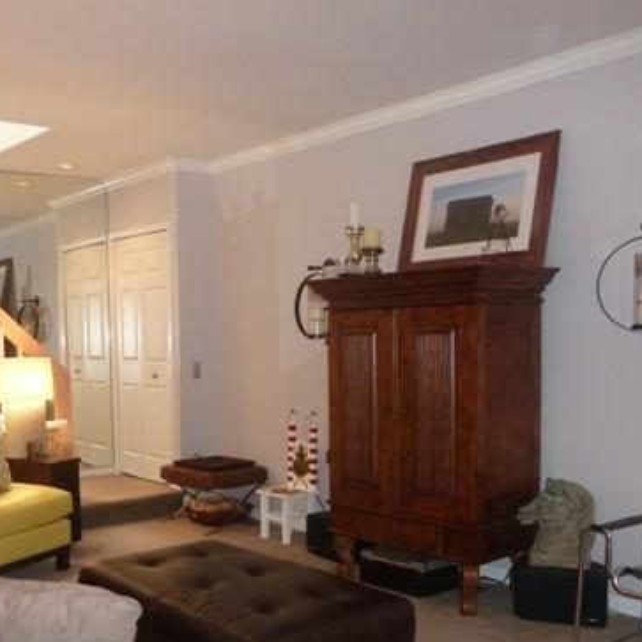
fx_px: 818
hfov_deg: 42.2
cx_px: 209
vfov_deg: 42.3
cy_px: 421
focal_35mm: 39
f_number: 3.3
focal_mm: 4.1
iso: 320
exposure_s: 1/30
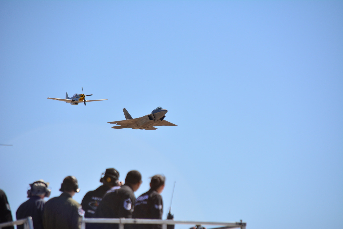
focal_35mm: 300
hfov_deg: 6.9
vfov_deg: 4.6
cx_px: 172
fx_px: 2859
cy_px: 114
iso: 400
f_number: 6.3
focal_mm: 200
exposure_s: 1/2000
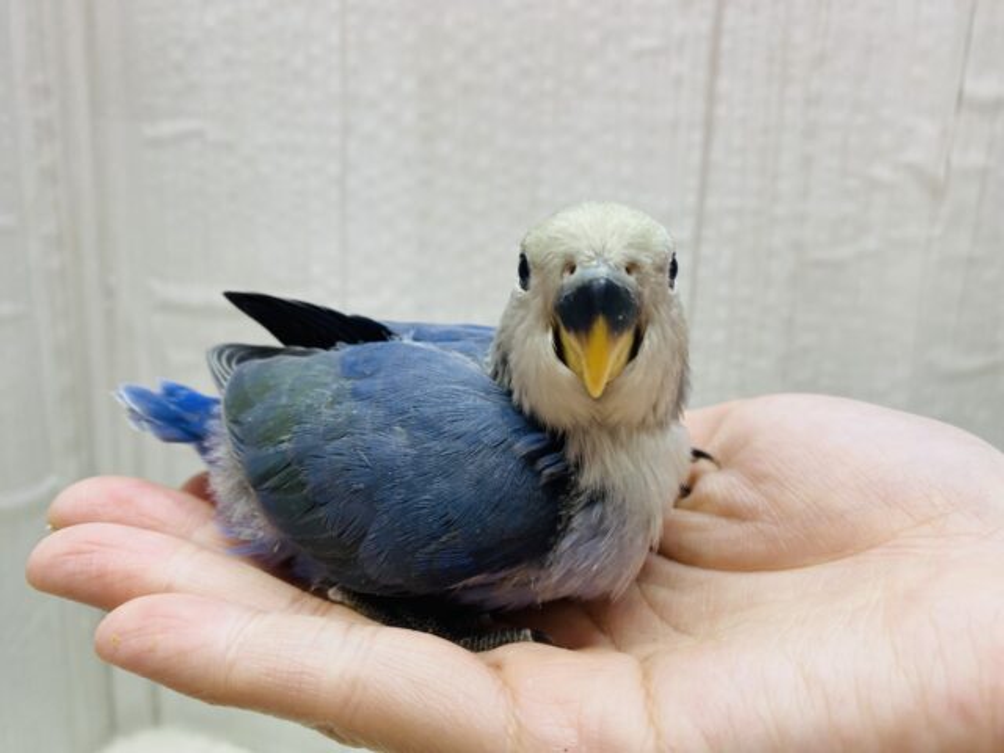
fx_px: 725
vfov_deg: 54.9
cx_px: 502
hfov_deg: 69.4
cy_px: 376
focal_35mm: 25
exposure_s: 1/100
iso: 100
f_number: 1.8
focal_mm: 4.25
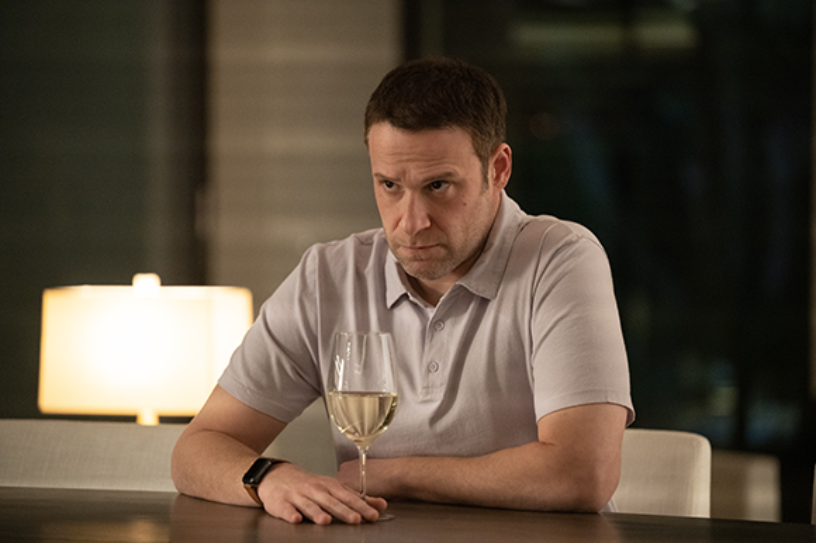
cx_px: 408
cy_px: 272
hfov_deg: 15.2
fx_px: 3058
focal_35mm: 135
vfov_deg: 10.1
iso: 5000
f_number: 2.8
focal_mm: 135
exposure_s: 1/100
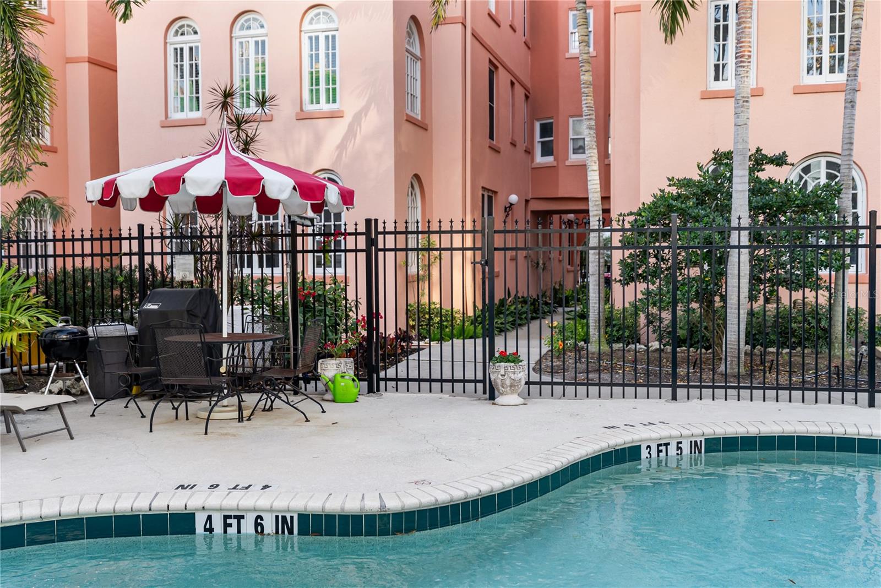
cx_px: 440
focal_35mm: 35
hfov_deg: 54.4
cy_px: 294
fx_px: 857
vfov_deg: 37.9
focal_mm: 35
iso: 200
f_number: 3.5
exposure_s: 1/160
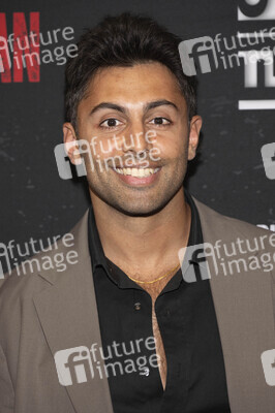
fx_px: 1377
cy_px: 206
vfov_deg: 17.1
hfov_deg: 11.4
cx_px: 138
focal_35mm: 120
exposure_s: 1/200
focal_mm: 120
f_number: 5.6
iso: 800
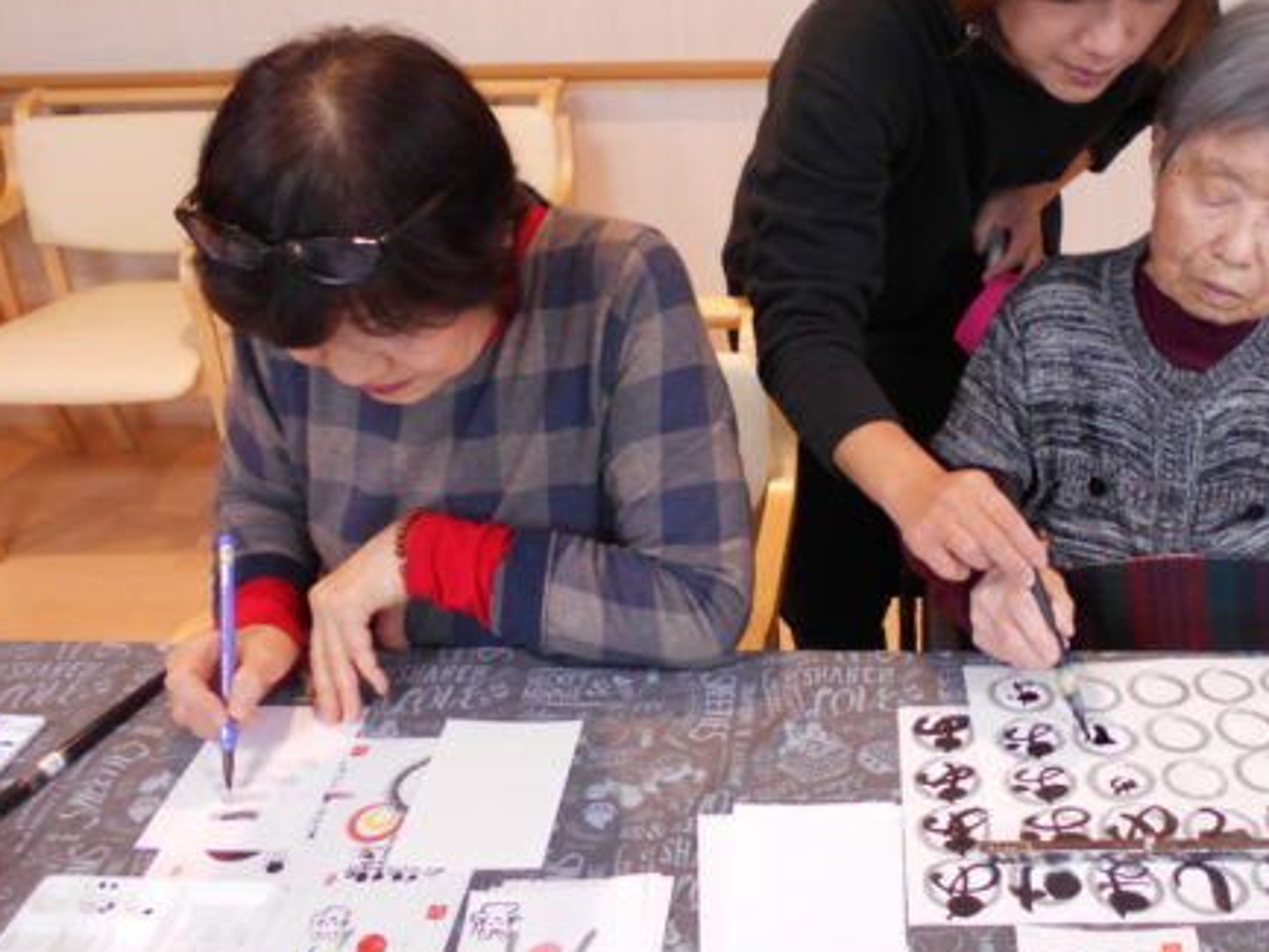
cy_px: 434
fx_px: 1320
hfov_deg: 50.5
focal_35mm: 36
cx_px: 841
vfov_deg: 39.6
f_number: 3.2
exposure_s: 1/30
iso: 180
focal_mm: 4.6
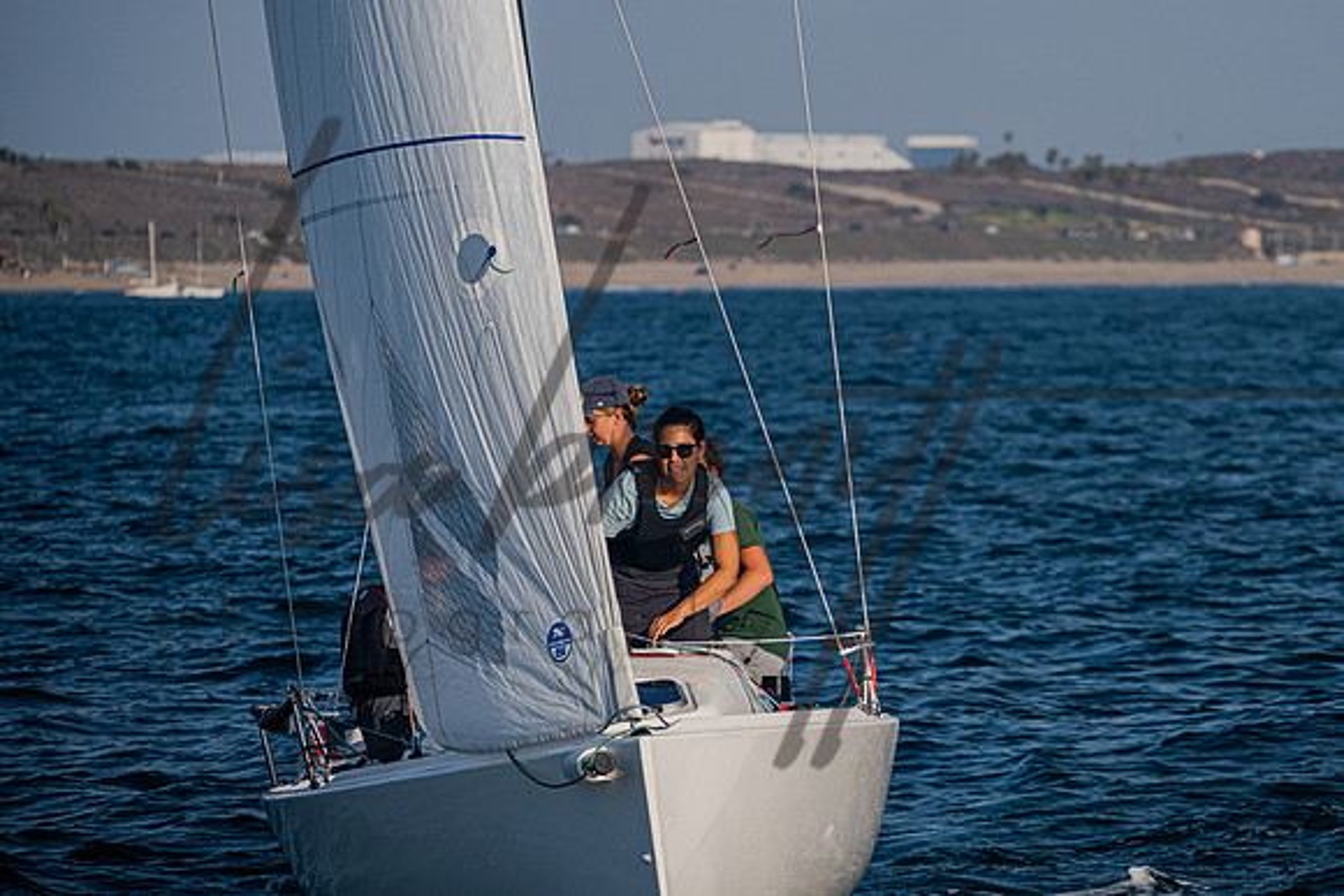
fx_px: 10137
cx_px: 883
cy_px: 301
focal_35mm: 271
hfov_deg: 7.6
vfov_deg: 5.1
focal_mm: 200
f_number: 6.3
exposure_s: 1/1250
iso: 400
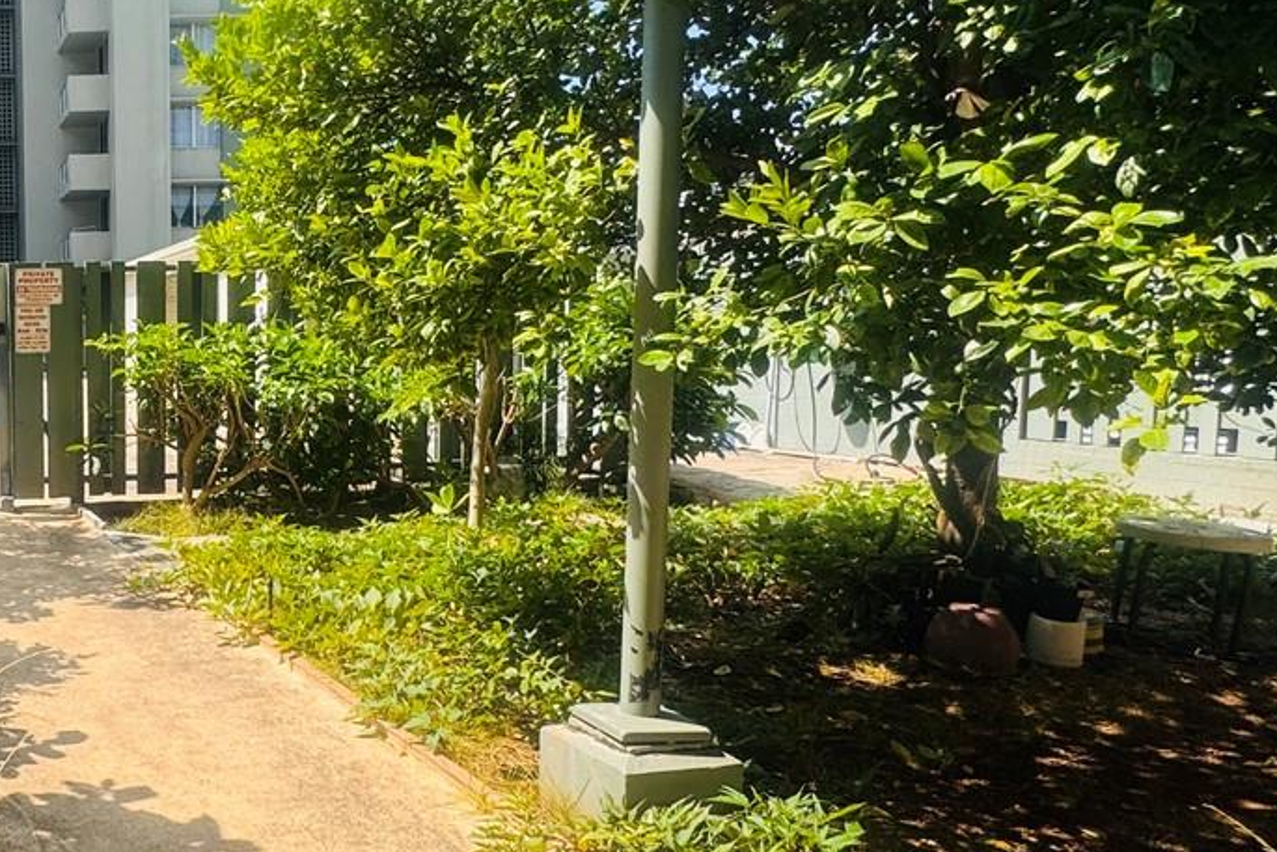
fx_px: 1206
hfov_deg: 46.4
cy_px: 451
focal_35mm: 34
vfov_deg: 38.9
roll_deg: +0.7
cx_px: -9
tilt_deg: -5.2
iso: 40
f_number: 2.2
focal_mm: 2.22
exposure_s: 1/681
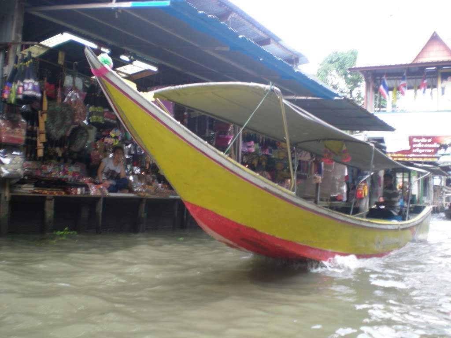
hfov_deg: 49.0
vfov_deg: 37.7
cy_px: 169
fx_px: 495
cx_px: 226
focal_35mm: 38
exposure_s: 1/90
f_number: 3.1
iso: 109
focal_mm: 6.3
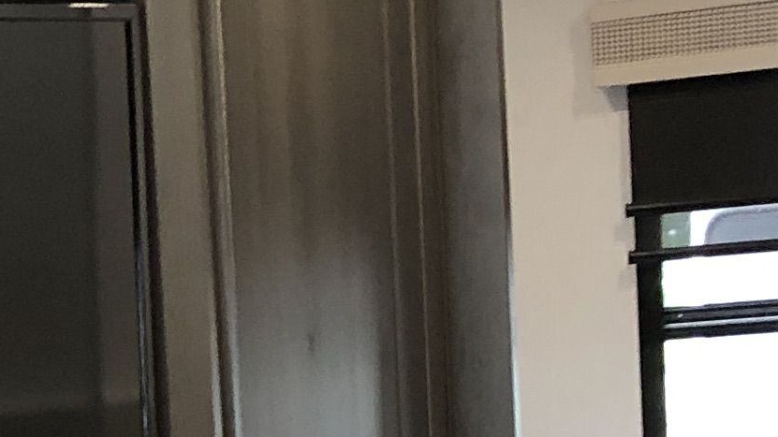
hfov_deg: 13.6
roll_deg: +4.7
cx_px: -436
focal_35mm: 148
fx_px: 3052
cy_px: 755
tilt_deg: -8.8
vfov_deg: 7.9
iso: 64
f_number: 1.8
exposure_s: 1/15
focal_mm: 3.99
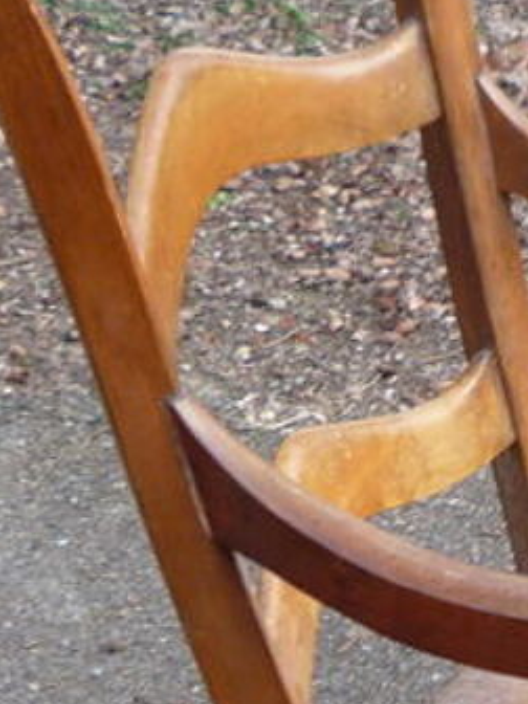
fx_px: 2420
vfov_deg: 16.2
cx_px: 773
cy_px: 739
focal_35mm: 119
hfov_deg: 11.9
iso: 100
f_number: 3.3
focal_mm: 5.2
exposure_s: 1/30
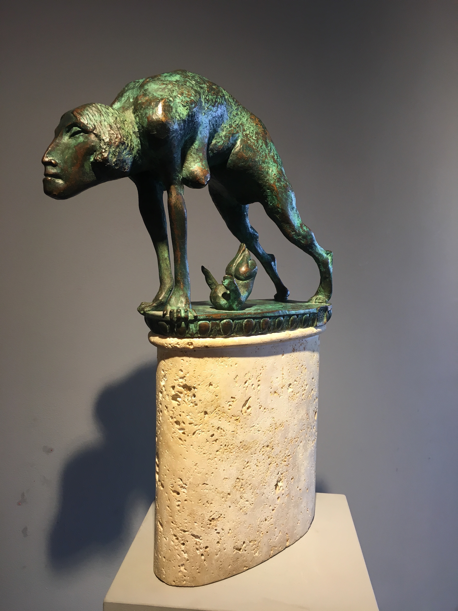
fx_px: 512
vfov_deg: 61.7
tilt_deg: -6.2
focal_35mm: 29
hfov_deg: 48.2
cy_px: 306
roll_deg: -1.6
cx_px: 229
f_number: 2.2
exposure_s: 1/33
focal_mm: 4.15
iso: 32
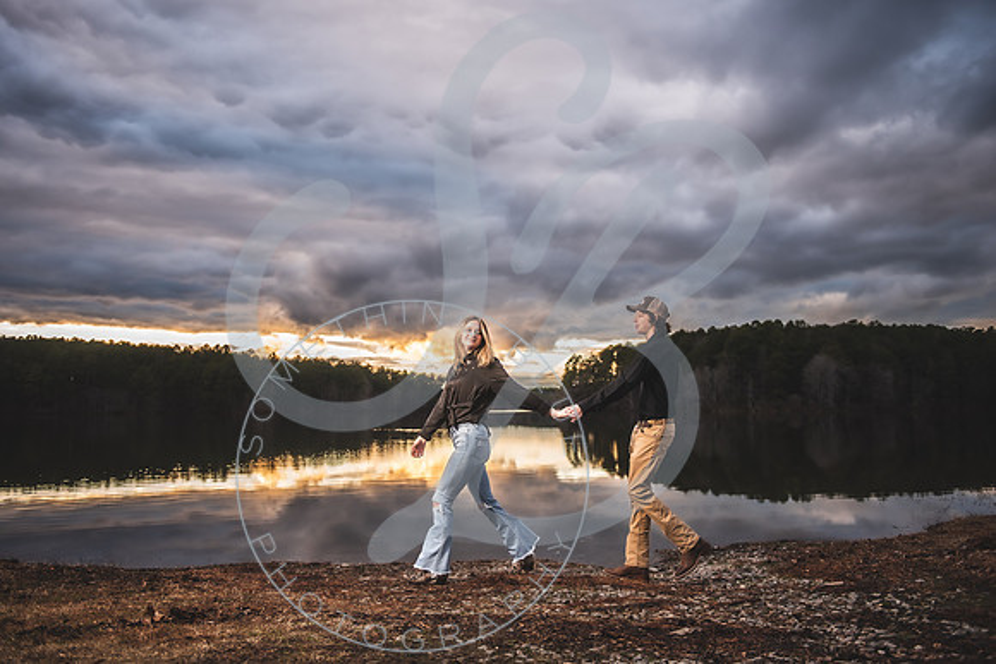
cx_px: 479
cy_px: 333
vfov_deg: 38.7
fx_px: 946
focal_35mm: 34
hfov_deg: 55.5
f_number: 2.8
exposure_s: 1/250
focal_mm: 32
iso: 100
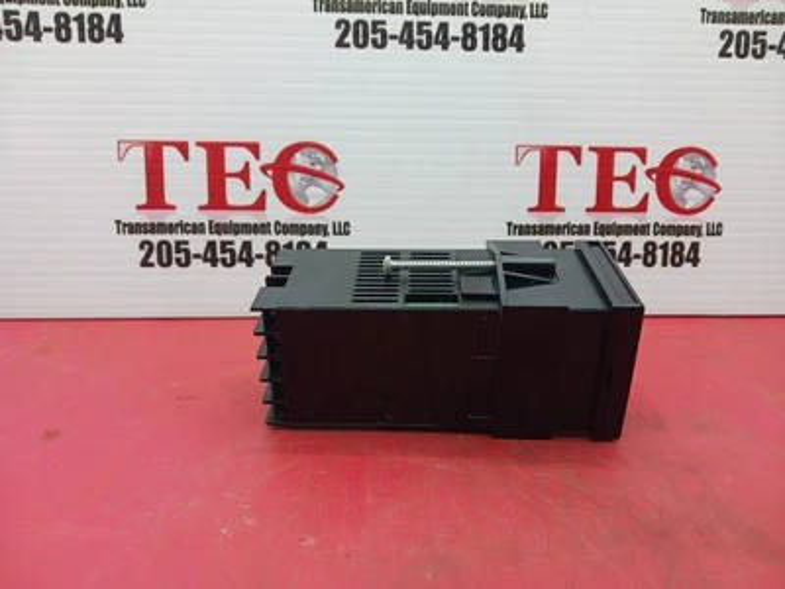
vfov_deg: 51.4
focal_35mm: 27
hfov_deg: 65.3
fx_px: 612
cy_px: 294
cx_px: 392
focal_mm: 4
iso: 32
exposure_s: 1/60
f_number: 1.8
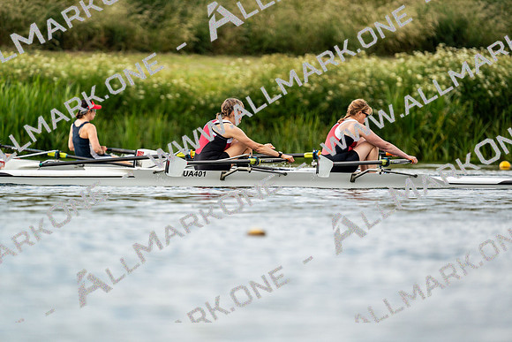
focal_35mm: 600
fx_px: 8535
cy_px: 171
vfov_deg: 2.3
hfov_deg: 3.4
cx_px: 256
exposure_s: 1/2000
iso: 500
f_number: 6.3
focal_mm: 600
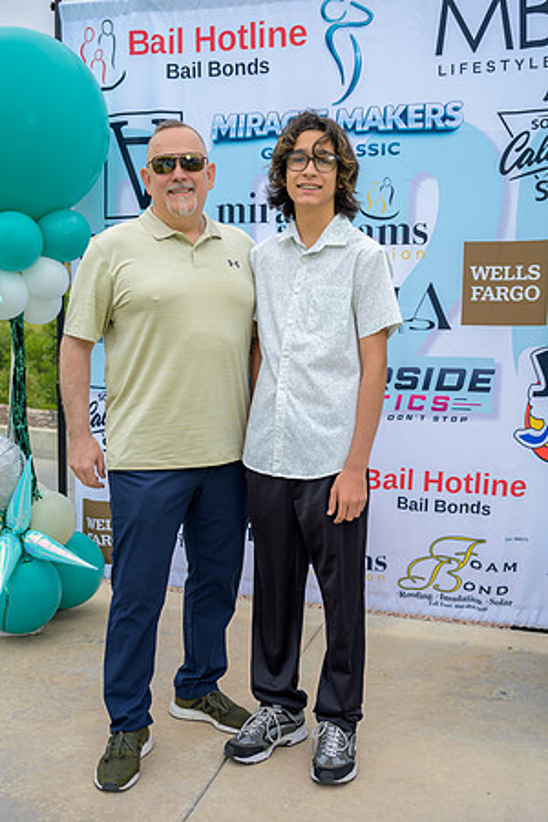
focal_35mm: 41
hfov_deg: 32.6
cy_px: 411
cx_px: 274
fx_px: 936
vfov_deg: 47.4
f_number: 4
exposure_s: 1/200
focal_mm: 41
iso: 125
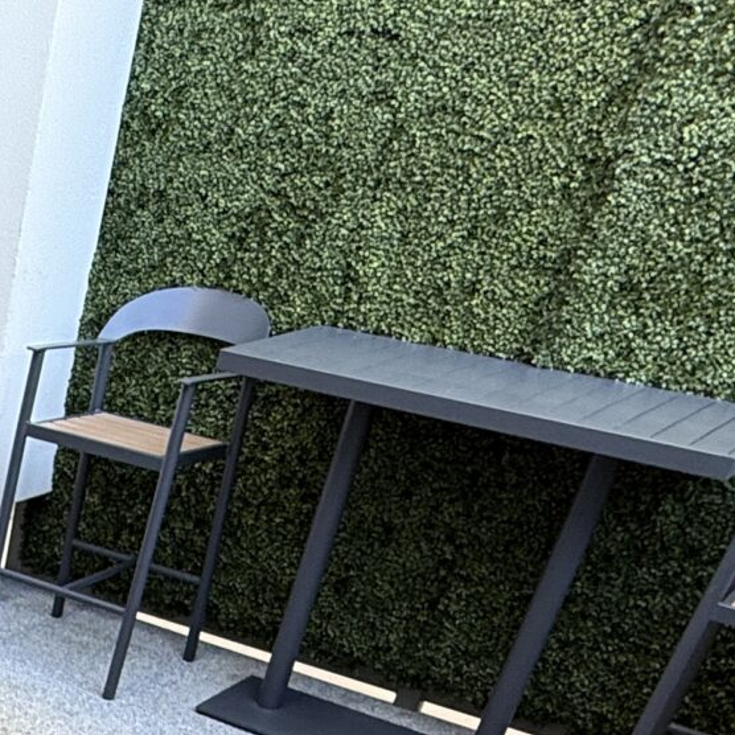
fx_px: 1369
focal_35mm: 57
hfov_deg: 25.2
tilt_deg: -35.6
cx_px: -264
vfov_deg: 25.0
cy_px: 1013
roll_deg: -4.4
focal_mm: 2.22
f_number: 2.2
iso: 100
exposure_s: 1/99
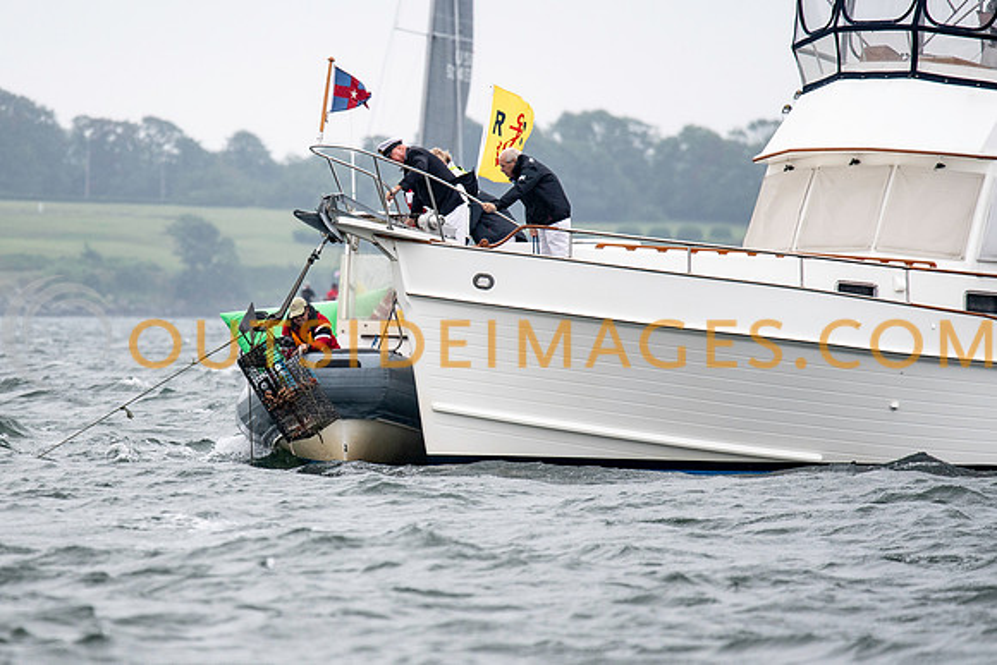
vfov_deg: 2.2
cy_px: 300
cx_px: 315
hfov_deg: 3.3
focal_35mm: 616
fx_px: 17052
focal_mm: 300
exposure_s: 1/800
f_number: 4
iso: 320
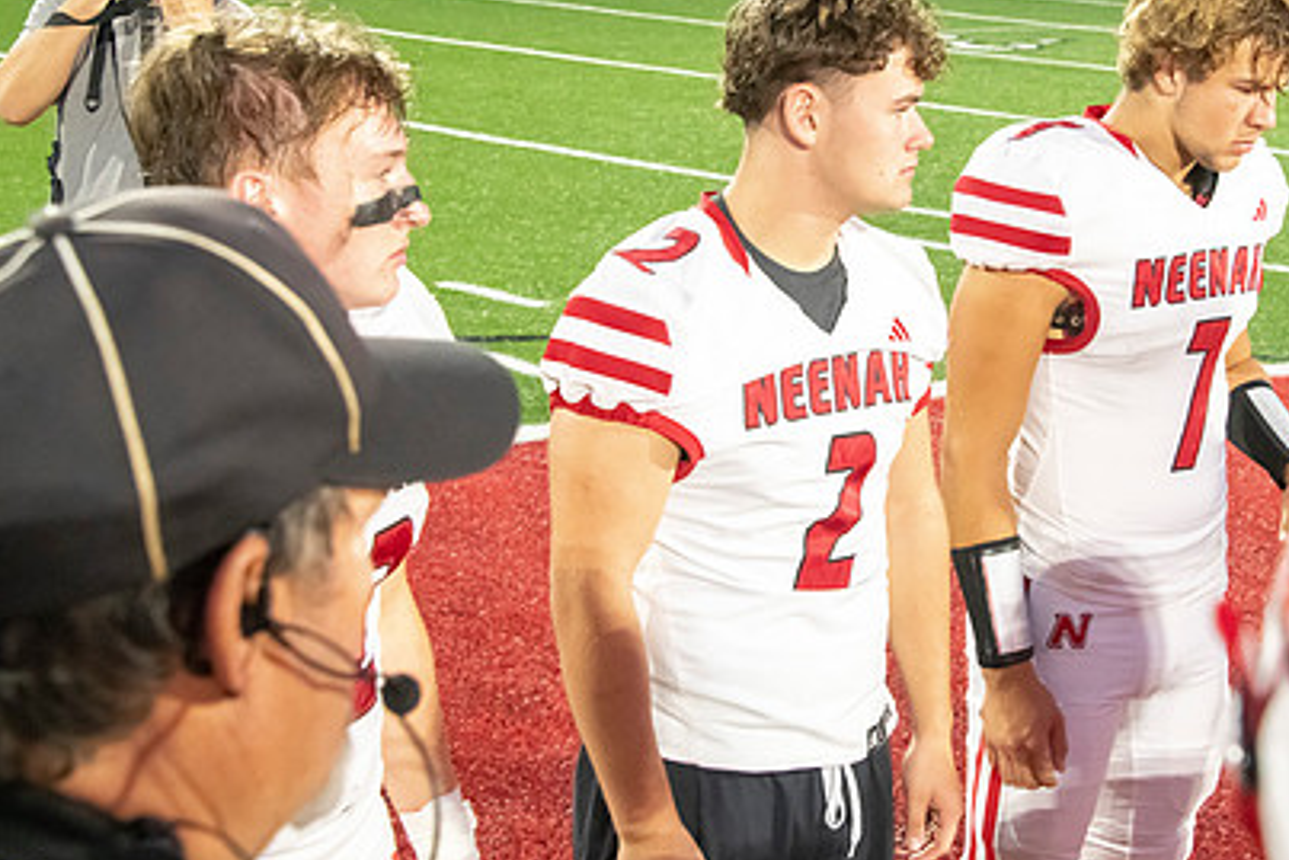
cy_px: 289
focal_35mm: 72
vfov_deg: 18.9
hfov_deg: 27.8
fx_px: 2579
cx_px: 899
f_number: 7.1
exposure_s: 1/160
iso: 10000
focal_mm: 50
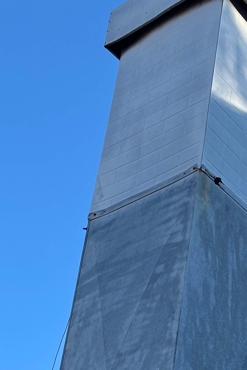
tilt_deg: +35.4
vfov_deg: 19.6
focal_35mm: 103
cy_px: 308
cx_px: 188
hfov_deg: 13.2
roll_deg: -6.0
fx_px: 1060
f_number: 1.78
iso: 64
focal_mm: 6.86
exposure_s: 1/850
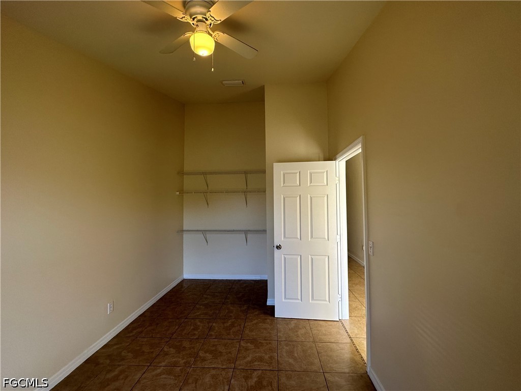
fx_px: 211
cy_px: 196
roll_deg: +0.9
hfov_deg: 102.1
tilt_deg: +2.2
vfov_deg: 85.7
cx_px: 260
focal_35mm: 14
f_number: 2.2
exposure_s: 1/99
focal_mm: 2.22
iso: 100
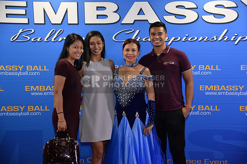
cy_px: 82
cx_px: 124
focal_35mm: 55
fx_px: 377
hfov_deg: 36.3
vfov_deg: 24.5
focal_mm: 55
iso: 1600
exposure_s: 1/250
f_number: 4
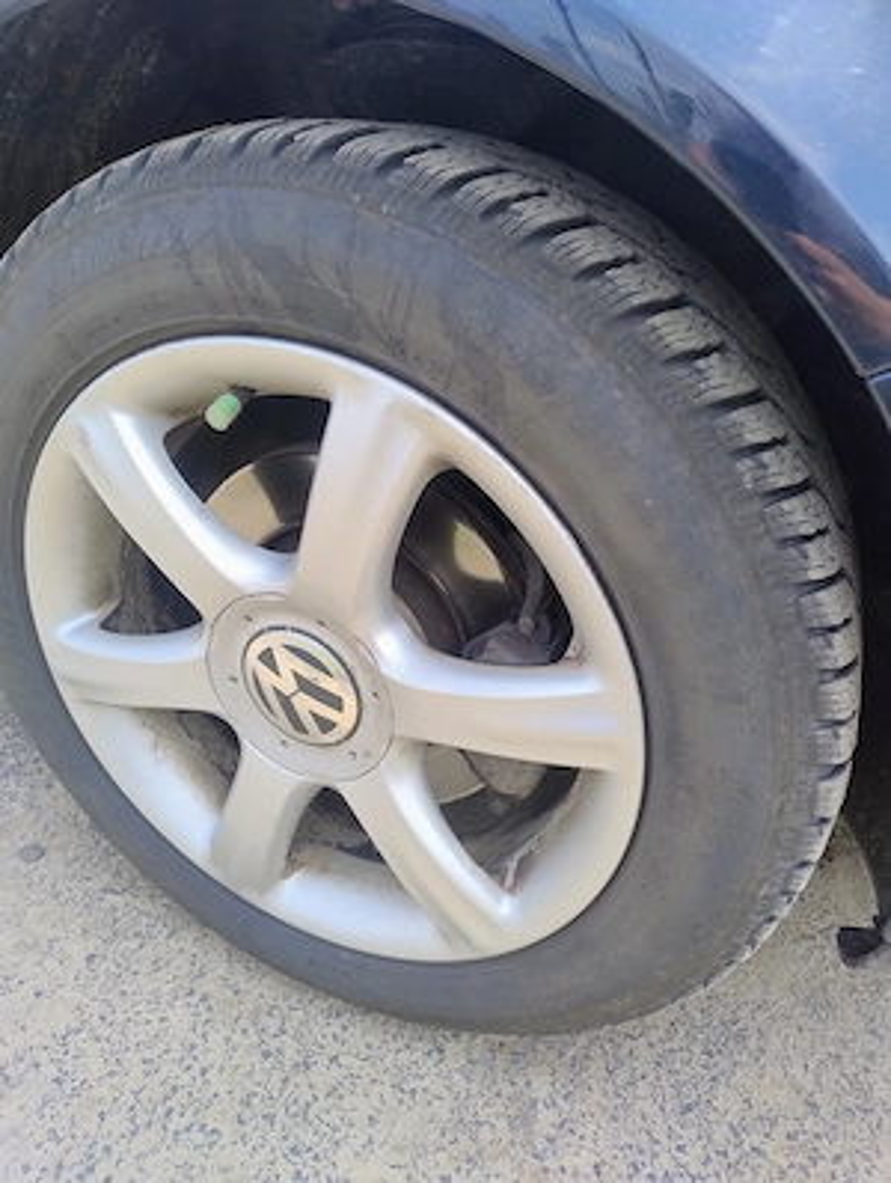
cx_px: 446
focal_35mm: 24
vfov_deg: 71.5
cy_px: 592
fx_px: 821
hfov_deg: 57.0
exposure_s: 1/376
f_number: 1.8
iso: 100
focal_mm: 5.56
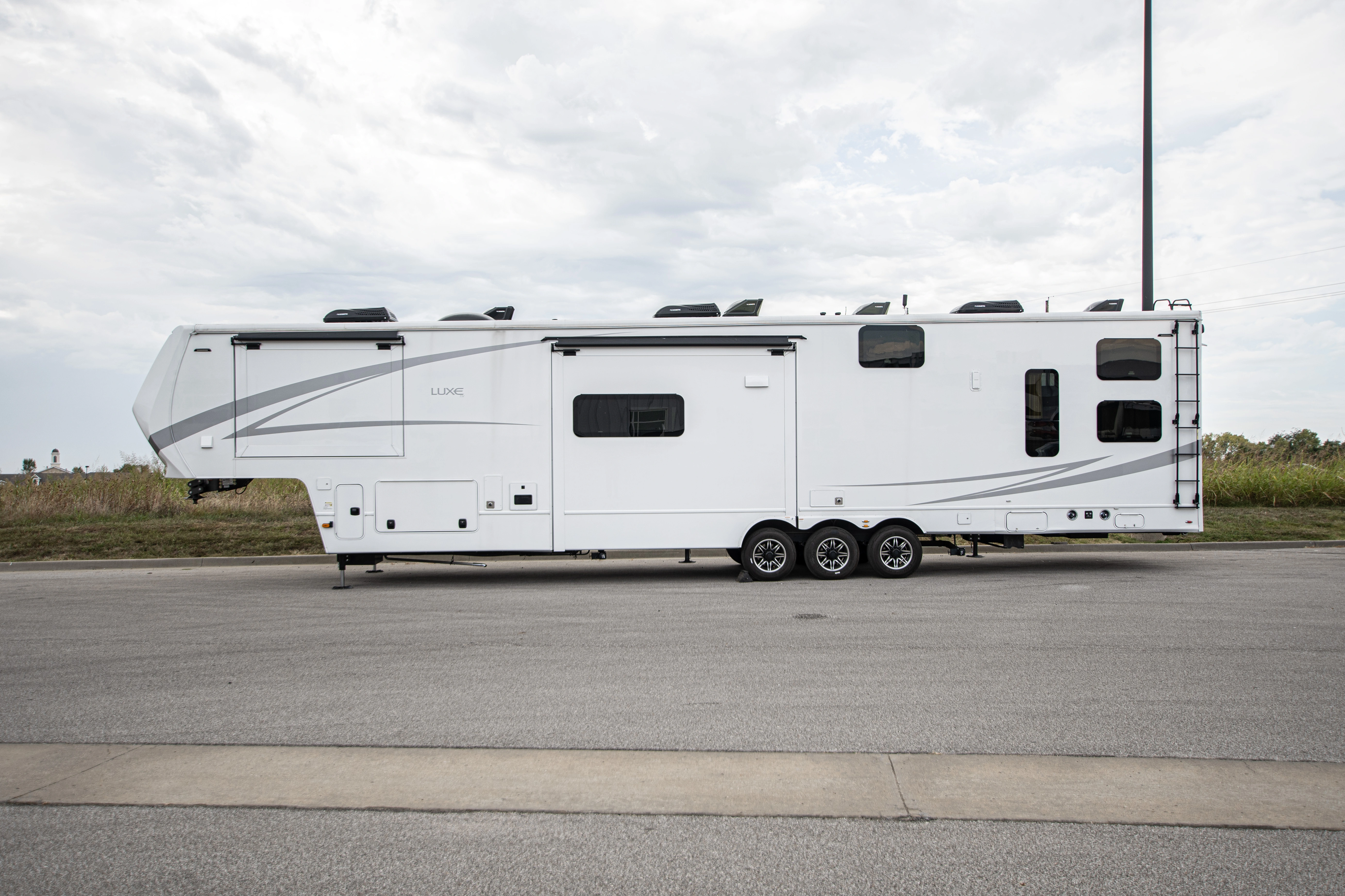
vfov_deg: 43.6
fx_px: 1121
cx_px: 672
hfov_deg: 61.9
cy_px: 448
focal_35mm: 30
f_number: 3.5
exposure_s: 1/400
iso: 100
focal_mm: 20
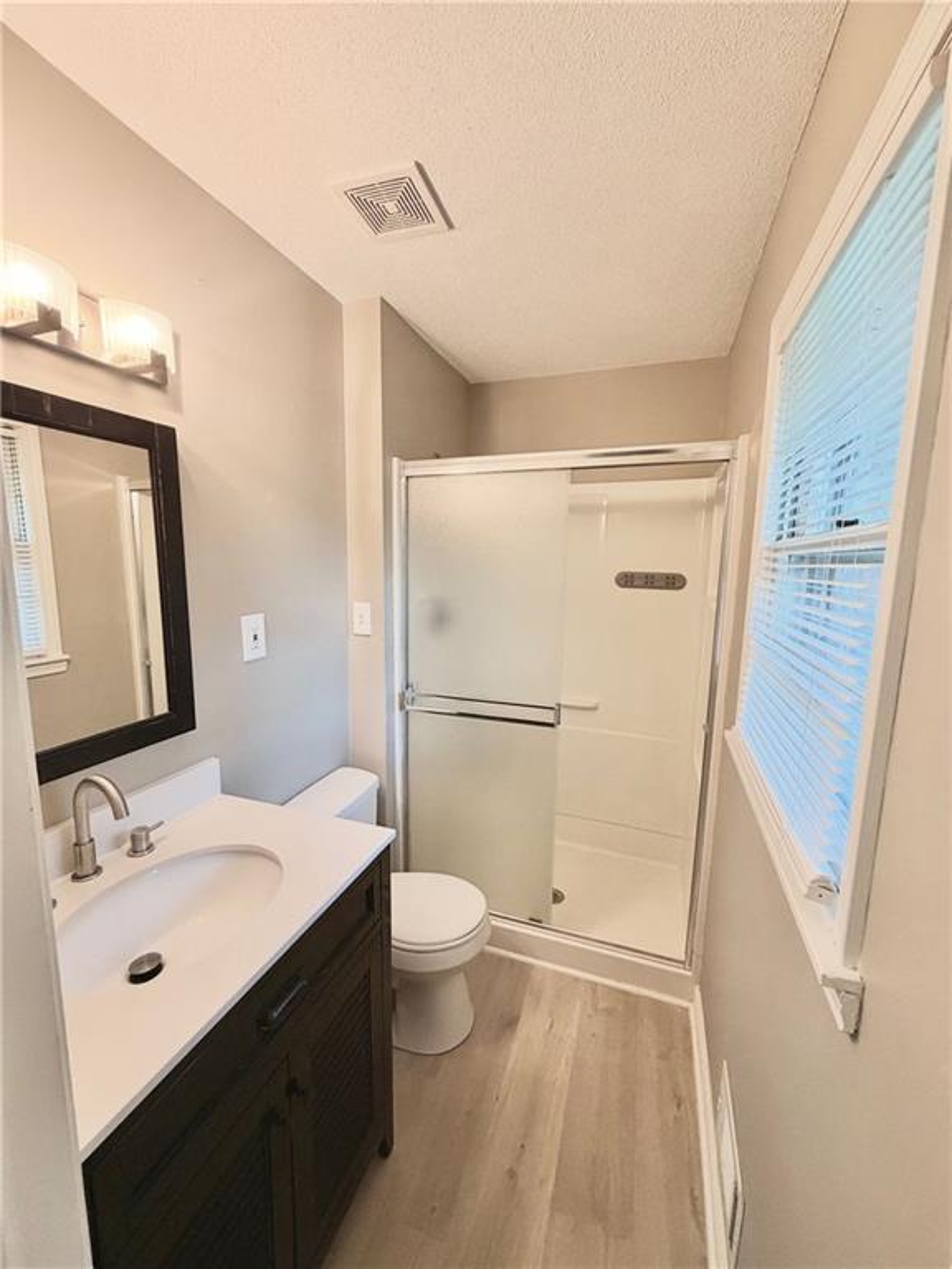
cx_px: 476
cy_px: 634
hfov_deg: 85.7
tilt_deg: -7.4
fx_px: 513
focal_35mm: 14
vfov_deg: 102.1
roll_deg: -1.7
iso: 400
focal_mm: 2.22
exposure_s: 1/60
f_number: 2.2
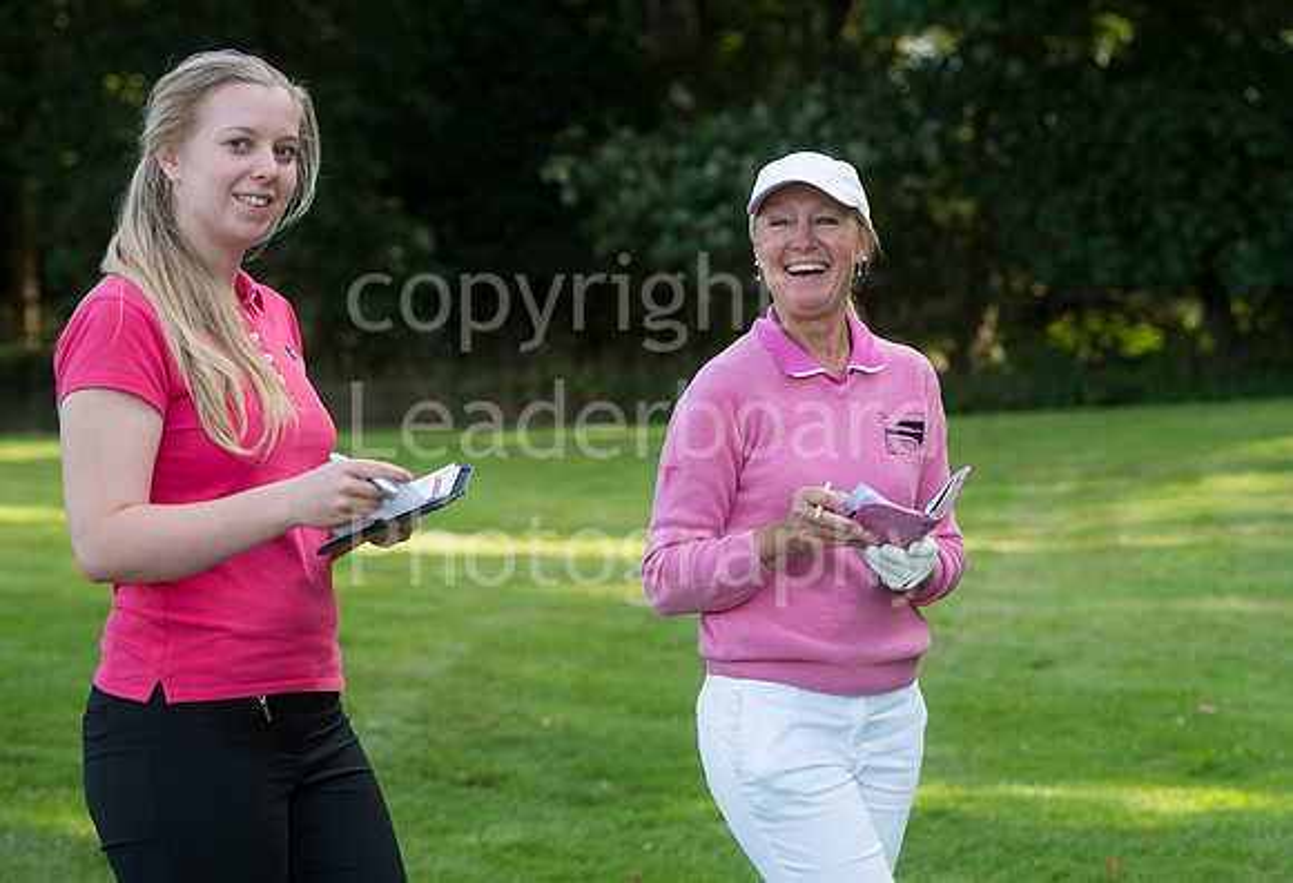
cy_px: 334
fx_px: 4478
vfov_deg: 11.3
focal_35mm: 124
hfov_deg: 16.4
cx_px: 804
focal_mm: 98
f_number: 4.5
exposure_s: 1/800
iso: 400
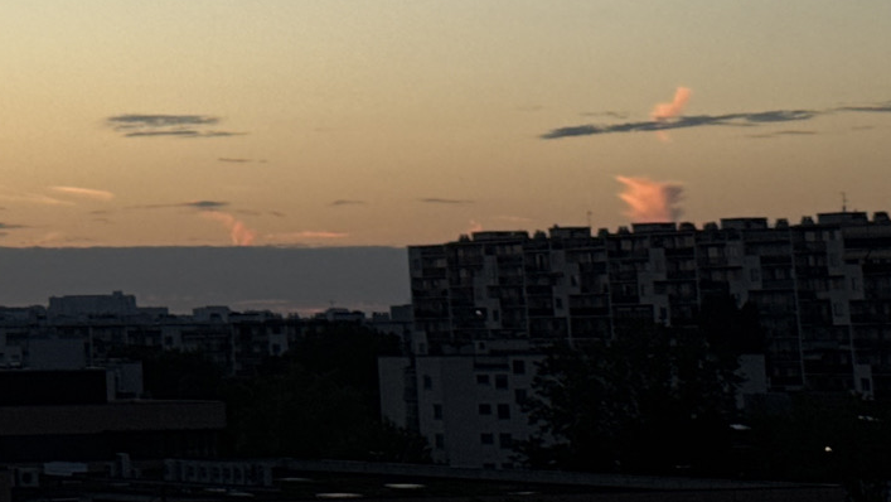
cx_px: -287
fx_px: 3497
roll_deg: +1.1
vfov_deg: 7.9
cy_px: -440
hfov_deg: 13.9
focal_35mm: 148
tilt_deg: +11.9
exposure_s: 1/812
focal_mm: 6.76
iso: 64
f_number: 1.78
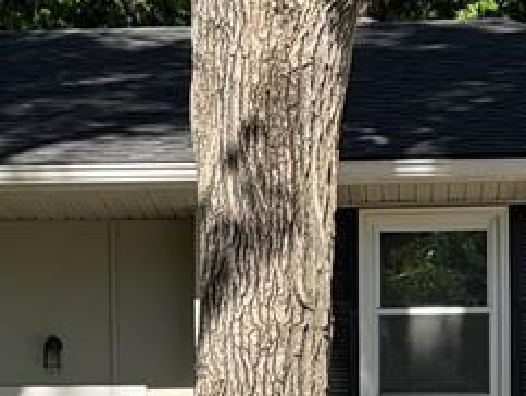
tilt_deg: +1.8
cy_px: 585
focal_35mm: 203
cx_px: 191
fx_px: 3088
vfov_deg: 7.2
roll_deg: +1.0
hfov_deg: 9.7
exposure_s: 1/2415
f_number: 1.78
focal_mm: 6.76
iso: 64
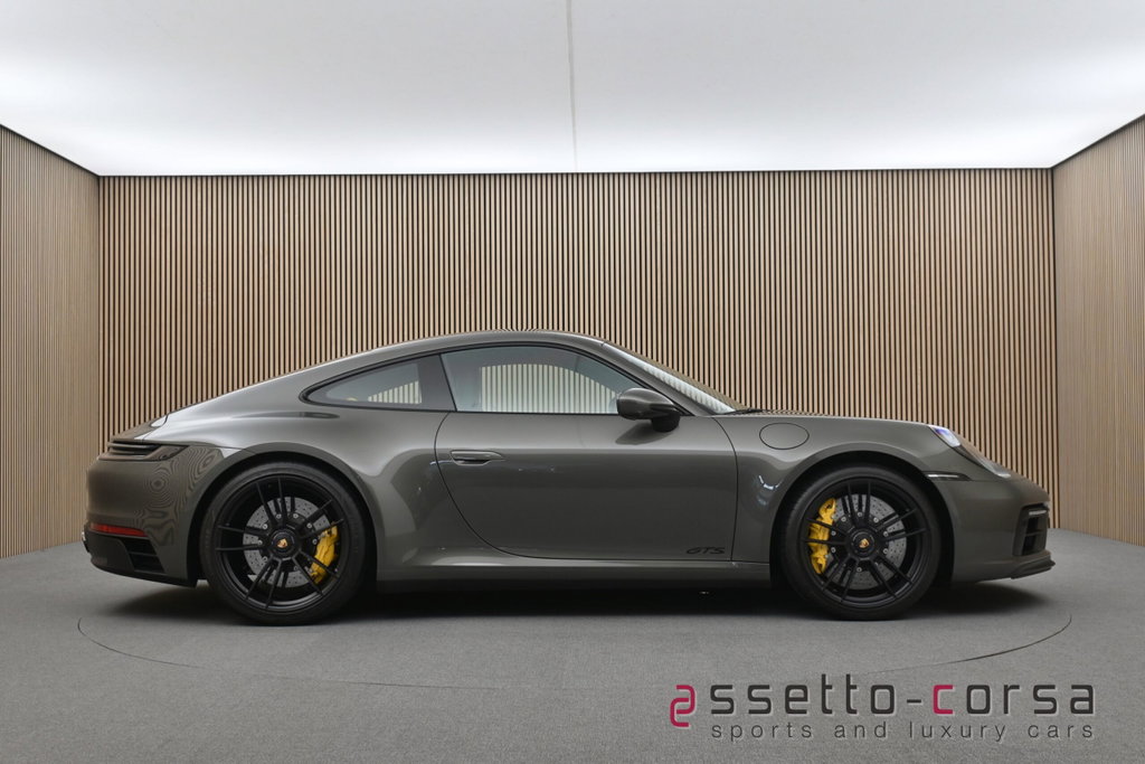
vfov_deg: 32.5
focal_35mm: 41
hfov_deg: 47.1
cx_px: 572
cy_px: 382
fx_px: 1312
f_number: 4.5
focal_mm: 27.5
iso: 450
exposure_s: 1/40
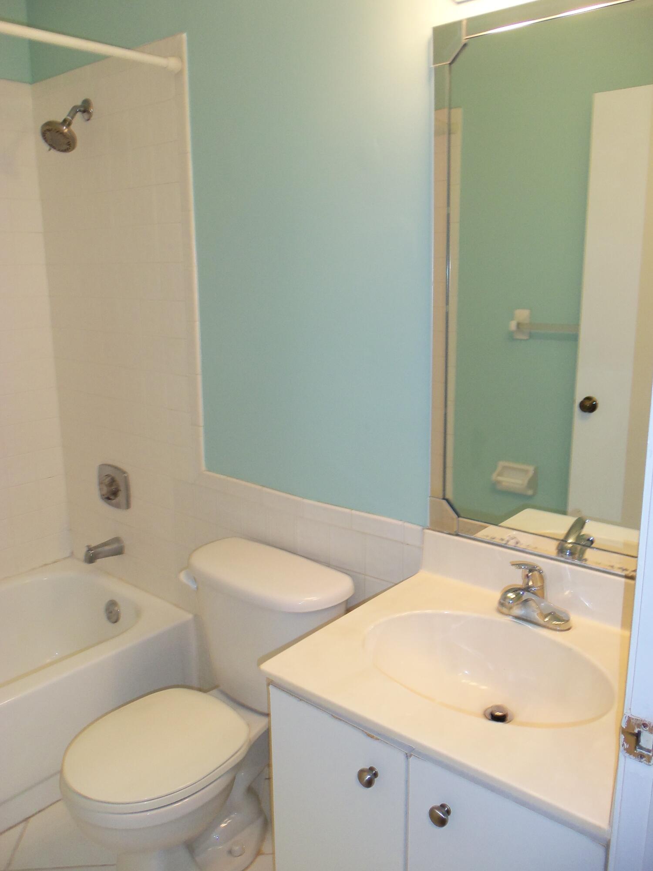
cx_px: 326
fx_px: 729
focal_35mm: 29
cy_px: 436
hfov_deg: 48.2
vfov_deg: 61.7
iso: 100
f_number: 3.4
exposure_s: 1/30
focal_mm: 5.2
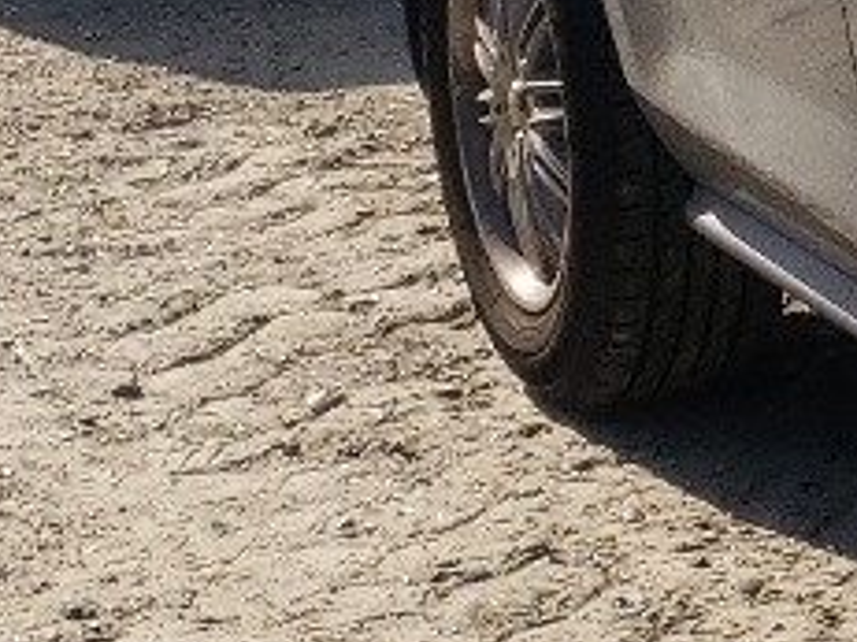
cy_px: 15
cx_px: 2460
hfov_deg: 9.1
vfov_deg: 8.2
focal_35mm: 180
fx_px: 4454
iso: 50
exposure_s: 1/3333
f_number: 1.5
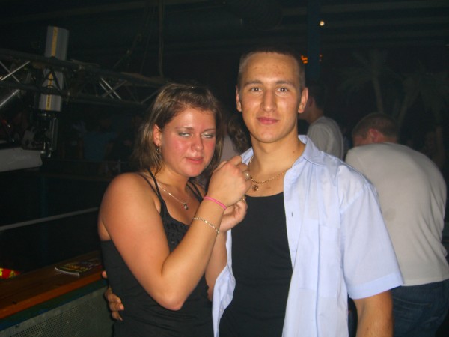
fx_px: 493
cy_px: 168
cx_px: 224
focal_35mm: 38
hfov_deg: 49.0
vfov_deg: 37.7
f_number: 2.8
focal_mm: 7.9
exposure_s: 1/60
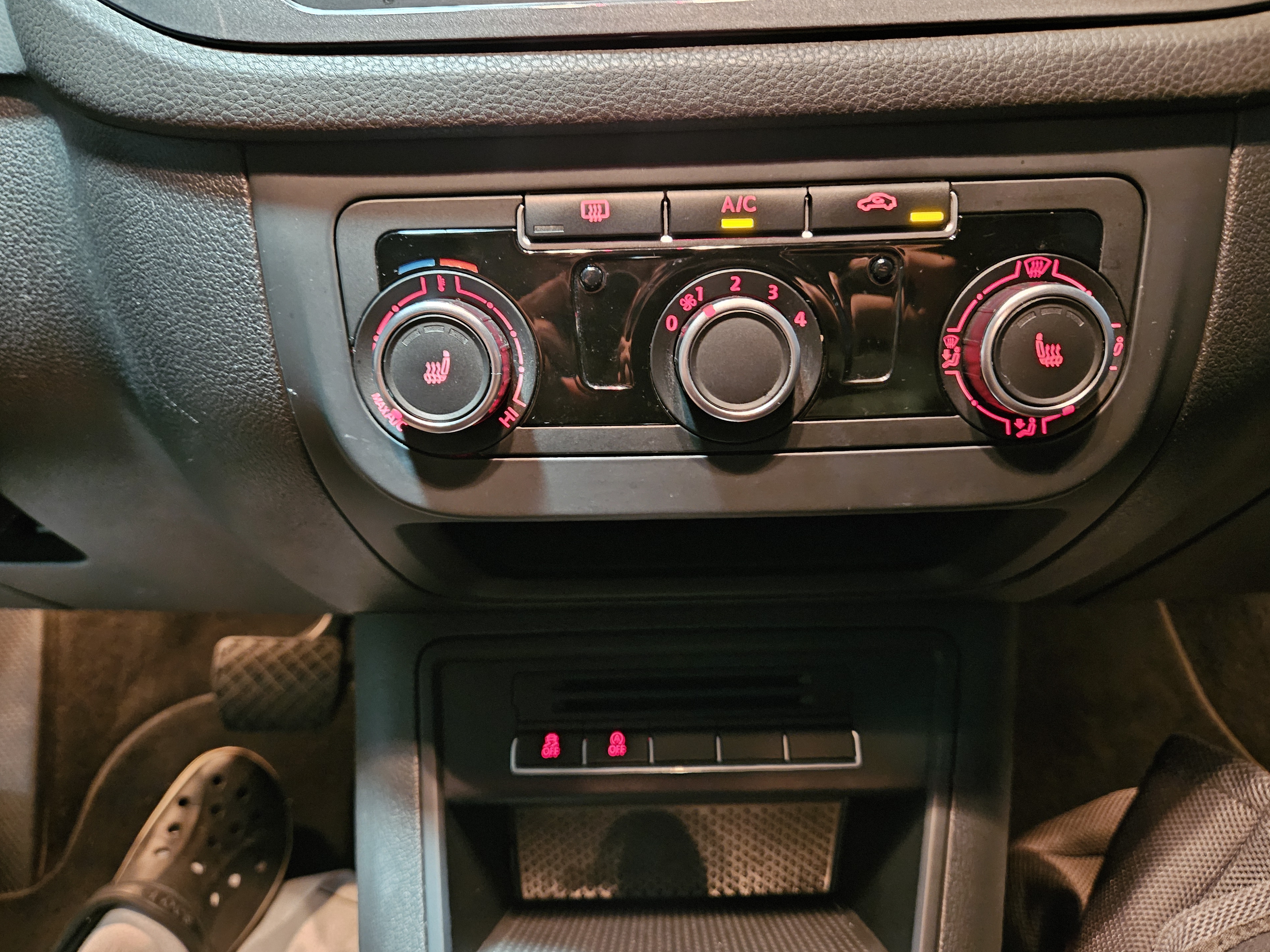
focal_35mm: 24
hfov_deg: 71.6
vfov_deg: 56.8
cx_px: 635
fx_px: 881
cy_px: 471
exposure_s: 1/15
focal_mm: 5.4
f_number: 1.8
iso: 2000
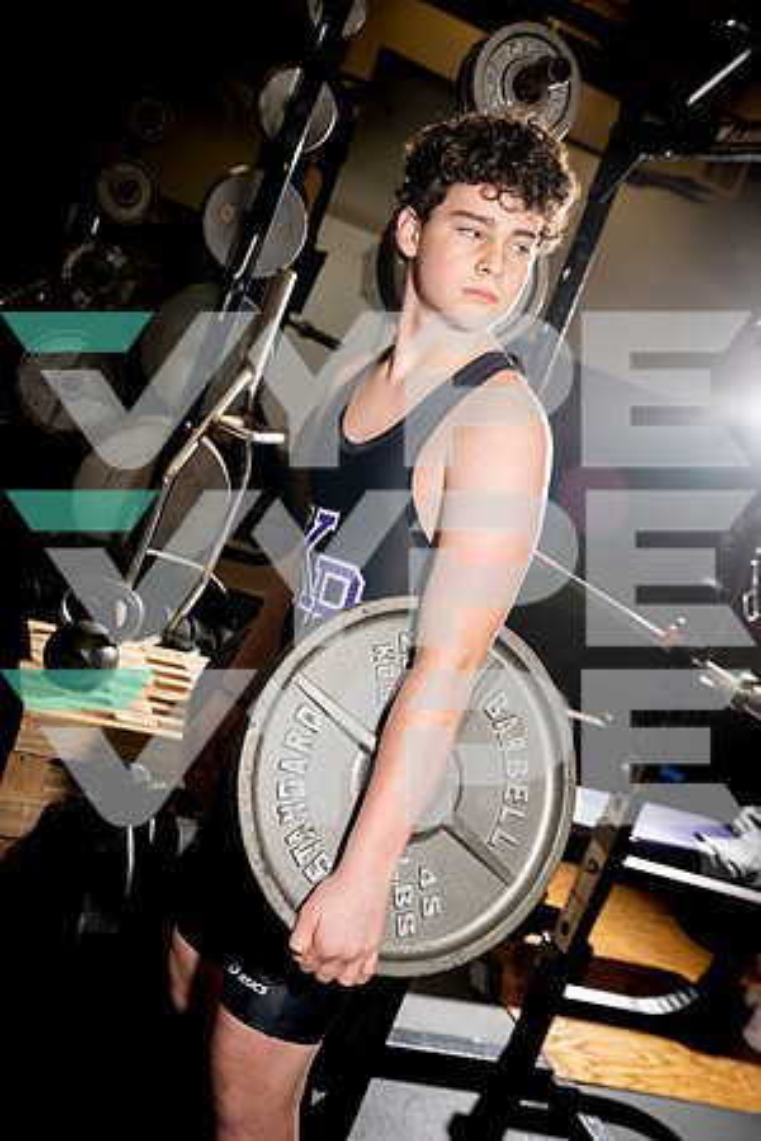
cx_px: 380
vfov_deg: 45.4
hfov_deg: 31.2
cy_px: 570
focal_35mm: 43
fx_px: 1363
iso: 500
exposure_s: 1/250
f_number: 5
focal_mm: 43
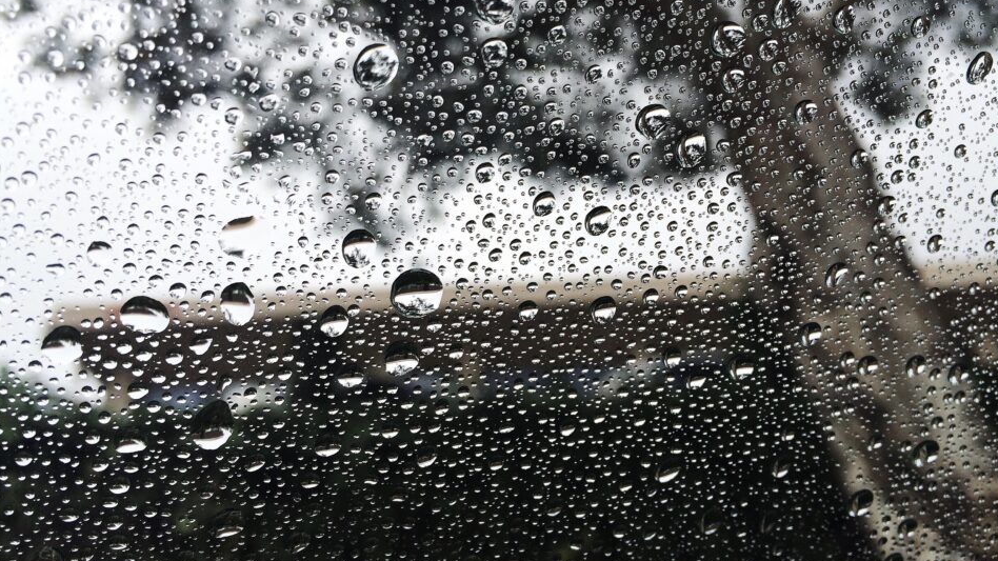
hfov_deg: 61.0
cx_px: 502
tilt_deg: +38.5
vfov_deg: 36.3
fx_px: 847
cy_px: 188
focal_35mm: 32
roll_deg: +4.2
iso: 32
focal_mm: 4.15
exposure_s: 1/977
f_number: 2.2
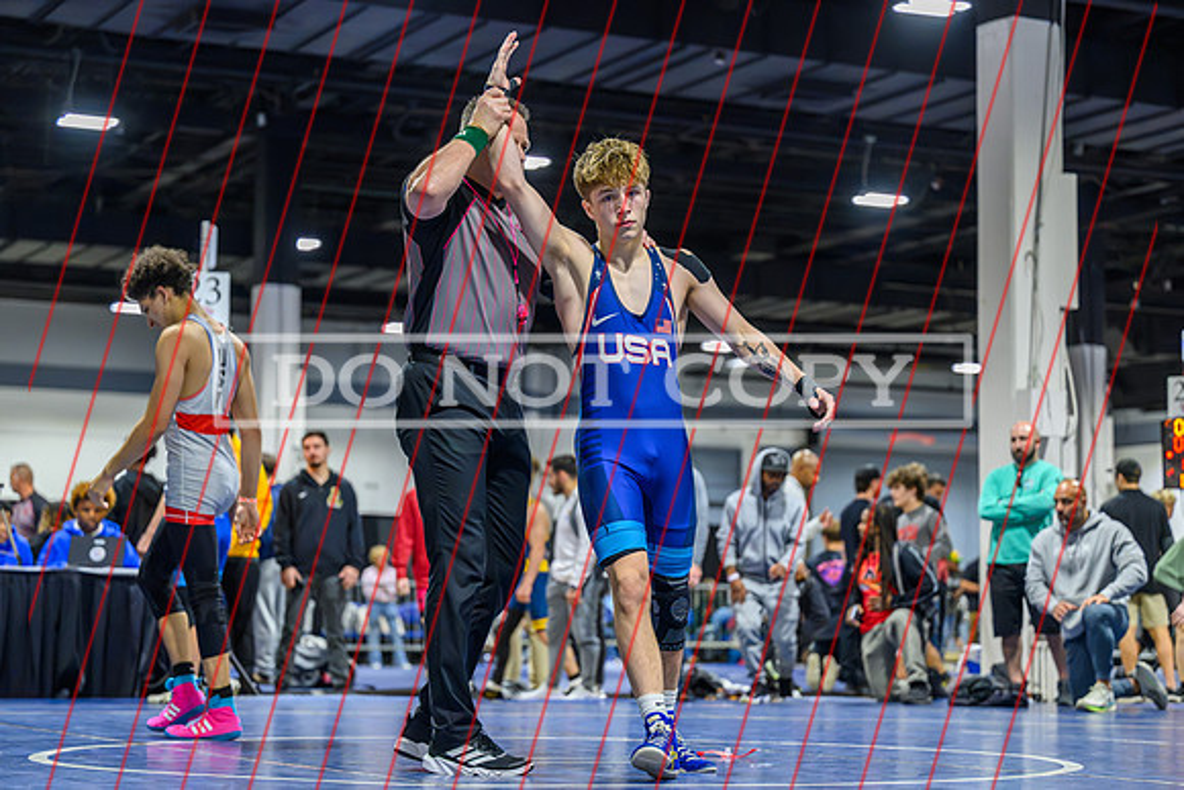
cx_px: 592
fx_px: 2592
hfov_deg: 25.7
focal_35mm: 79
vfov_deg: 17.3
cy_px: 395
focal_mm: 77
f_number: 2.8
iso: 5000
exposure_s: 1/800
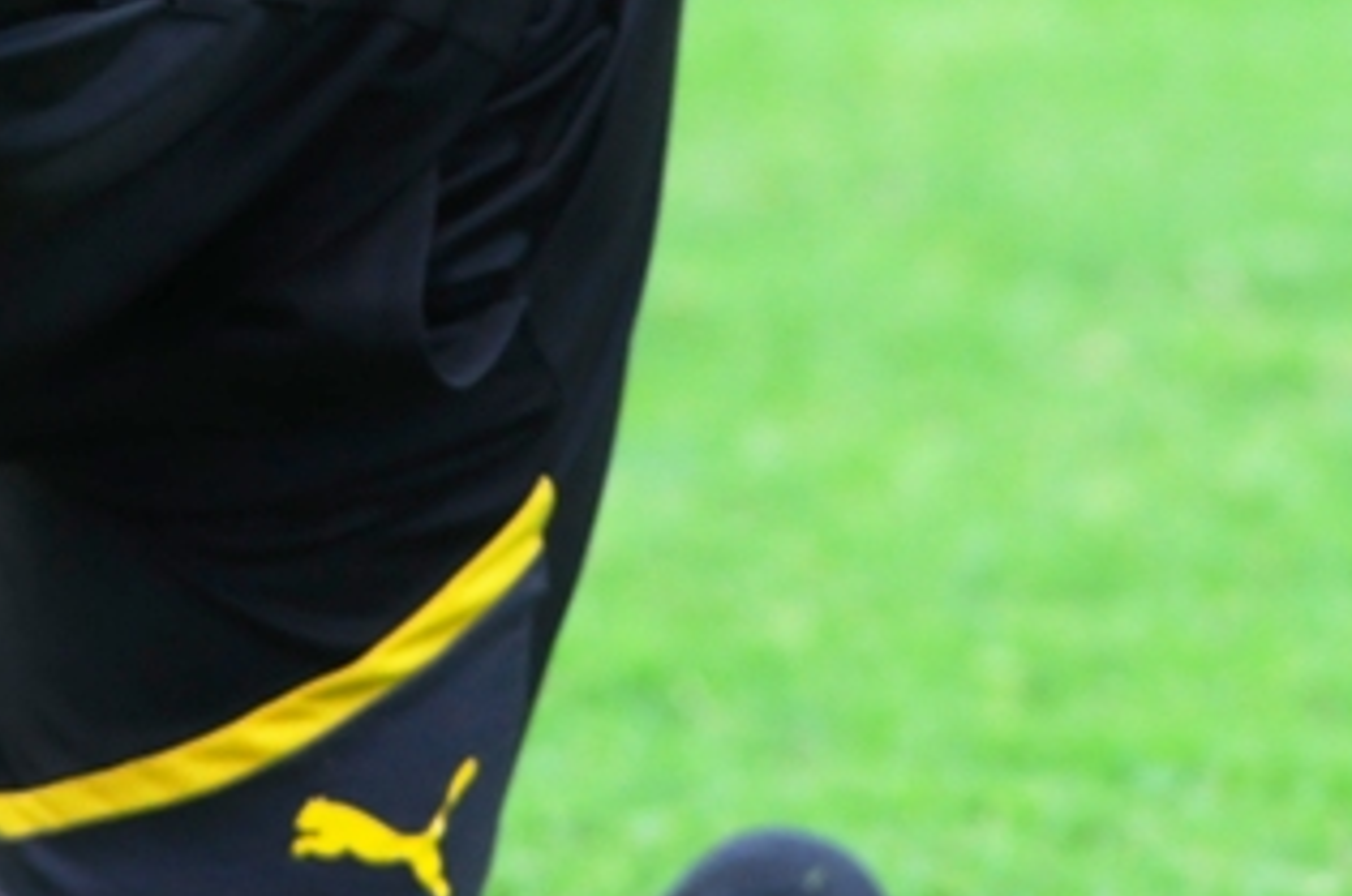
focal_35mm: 1464
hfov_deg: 1.4
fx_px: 54897
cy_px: -150
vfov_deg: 0.9
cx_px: -77
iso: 800
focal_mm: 300
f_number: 5
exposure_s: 1/500
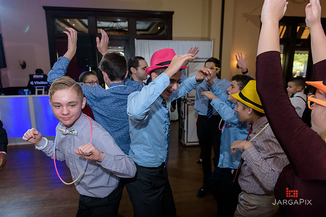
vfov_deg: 53.2
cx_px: 163
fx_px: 217
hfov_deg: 73.7
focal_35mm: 24
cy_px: 108
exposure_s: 1/125
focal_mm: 24
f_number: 3.2
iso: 1600
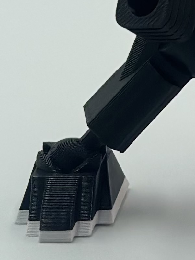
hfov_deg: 6.1
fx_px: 1811
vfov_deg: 8.0
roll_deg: -1.8
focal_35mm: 241
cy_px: -157
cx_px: 319
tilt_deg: -10.6
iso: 100
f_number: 1.78
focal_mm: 6.86
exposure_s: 1/1497
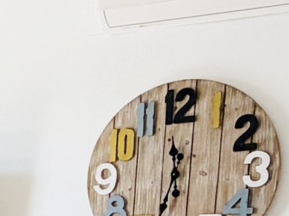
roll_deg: -0.6
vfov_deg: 14.6
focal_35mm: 92
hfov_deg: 17.9
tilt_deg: -11.7
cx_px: -199
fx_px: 768
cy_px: 357
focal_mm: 2.22
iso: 50
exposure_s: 1/142
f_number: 2.2
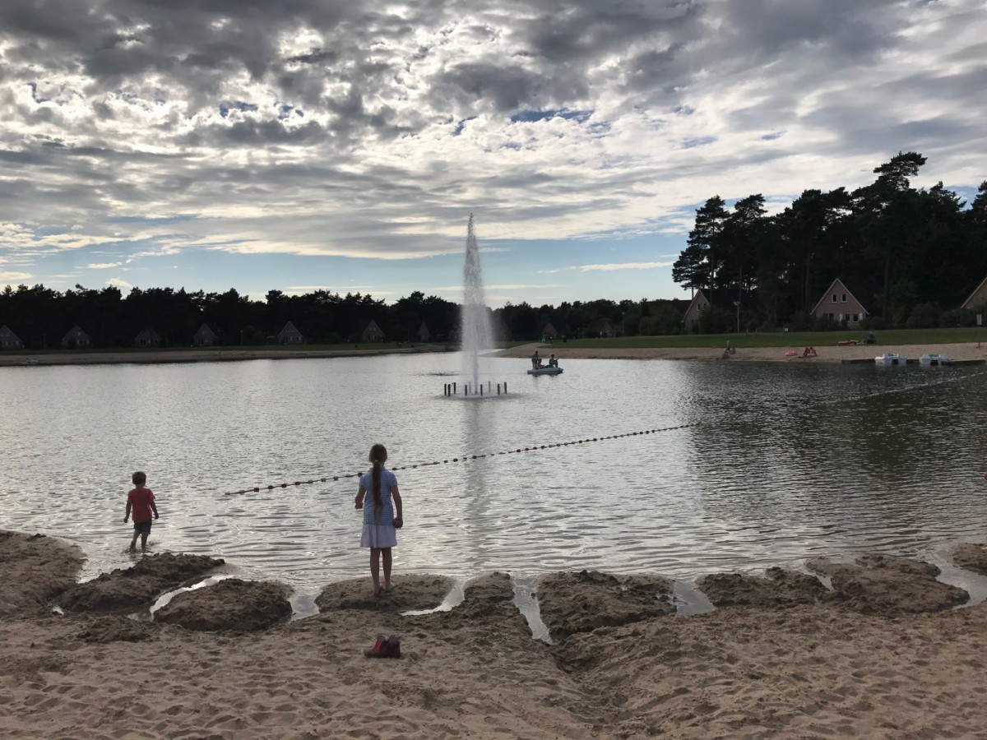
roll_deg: +1.8
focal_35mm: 28
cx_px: 494
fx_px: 798
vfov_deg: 49.7
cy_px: 370
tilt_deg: -1.2
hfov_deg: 63.4
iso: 25
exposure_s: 1/7407
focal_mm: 3.99
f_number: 1.8
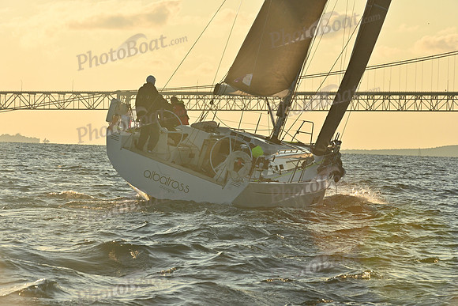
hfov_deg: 10.3
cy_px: 153
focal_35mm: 200
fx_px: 2545
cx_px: 229
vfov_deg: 6.9
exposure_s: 1/800
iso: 800
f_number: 18
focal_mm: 200
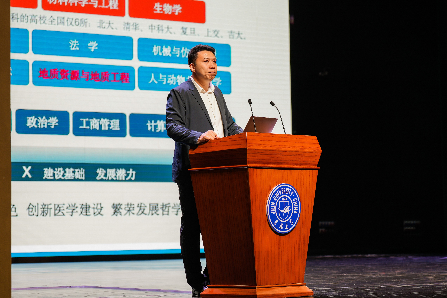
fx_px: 1304
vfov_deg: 13.0
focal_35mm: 105
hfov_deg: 19.5
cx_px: 224
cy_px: 149
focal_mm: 70
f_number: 2.8
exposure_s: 1/50
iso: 200
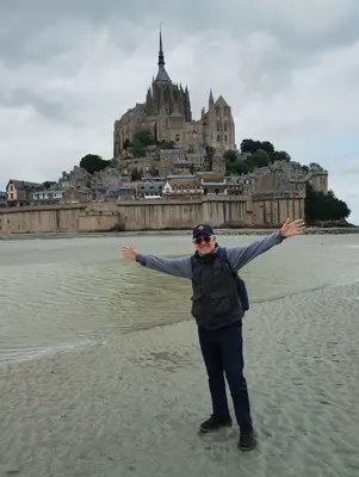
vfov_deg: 63.4
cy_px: 238
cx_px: 180
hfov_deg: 49.8
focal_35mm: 28
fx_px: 386
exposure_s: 1/743
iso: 100
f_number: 1.8
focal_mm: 4.27
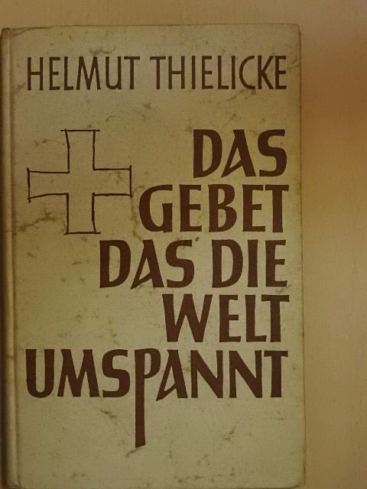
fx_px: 1202
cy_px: 244
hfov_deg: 17.4
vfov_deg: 23.0
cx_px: 184
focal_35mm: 85
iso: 1600
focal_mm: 15.2
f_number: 4.5
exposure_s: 1/125
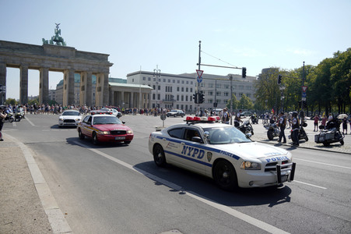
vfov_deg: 46.3
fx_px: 273
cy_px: 117
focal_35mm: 28
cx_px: 176
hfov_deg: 65.5
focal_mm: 28
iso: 64
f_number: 5.6
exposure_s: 1/500
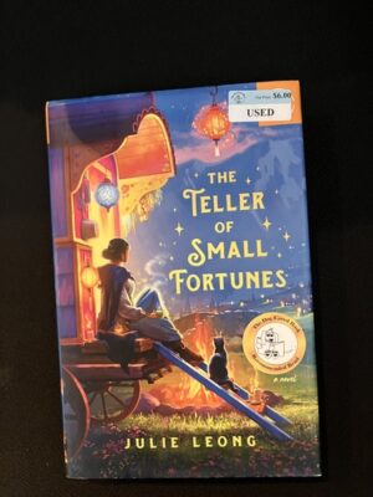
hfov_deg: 49.7
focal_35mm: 28
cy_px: 248
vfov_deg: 63.4
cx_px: 186
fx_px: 402
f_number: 1.8
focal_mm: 3.99
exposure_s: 1/30
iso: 640
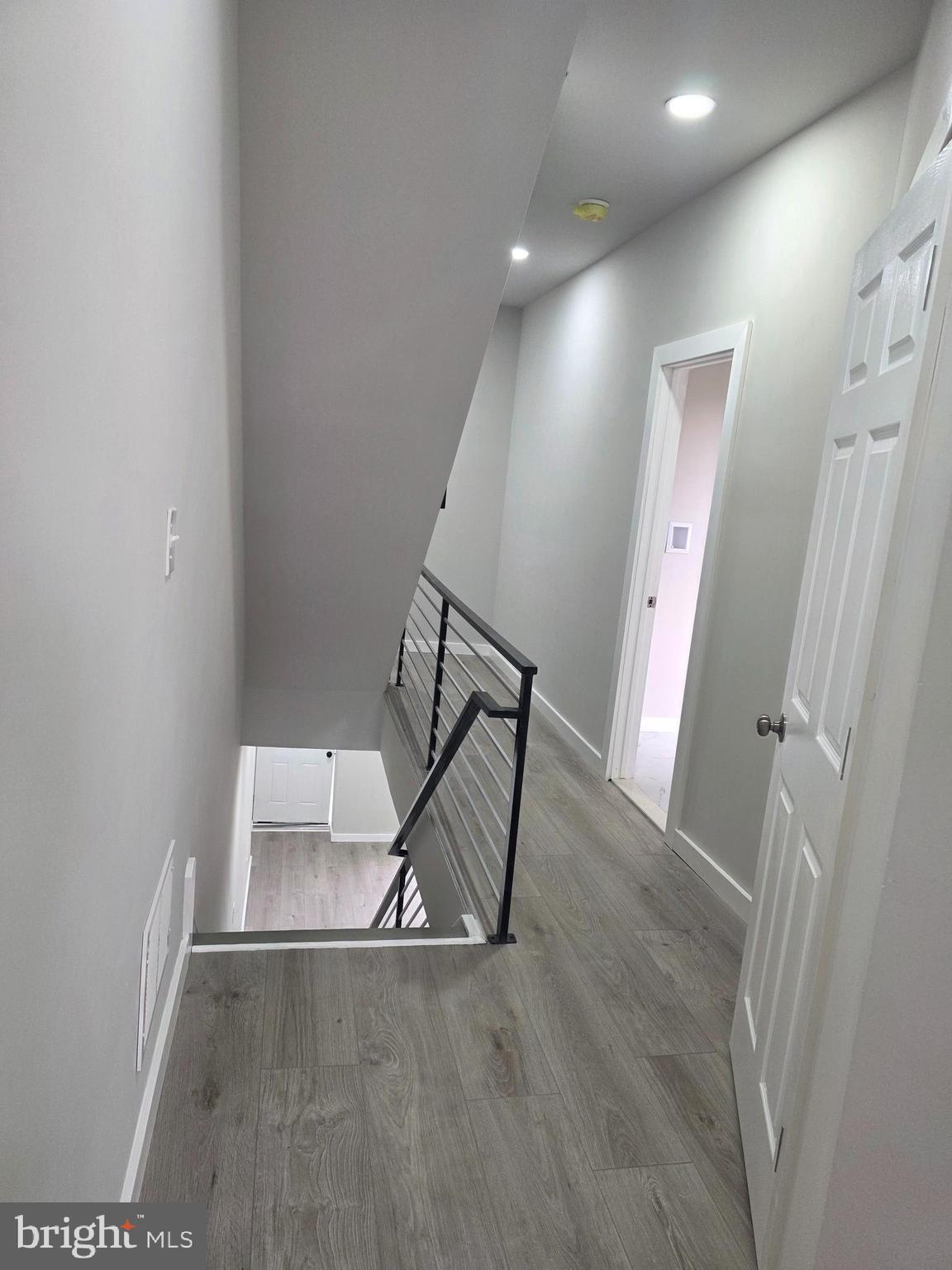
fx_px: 843
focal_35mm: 23
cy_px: 635
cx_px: 476
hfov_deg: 58.9
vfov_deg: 73.9
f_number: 1.7
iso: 250
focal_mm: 6.3
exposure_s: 1/120
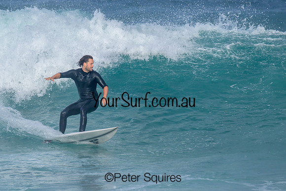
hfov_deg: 2.5
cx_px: 126
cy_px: 95
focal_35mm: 816
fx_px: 6484
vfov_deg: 1.7
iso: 720
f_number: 11
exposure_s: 1/1600
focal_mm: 660
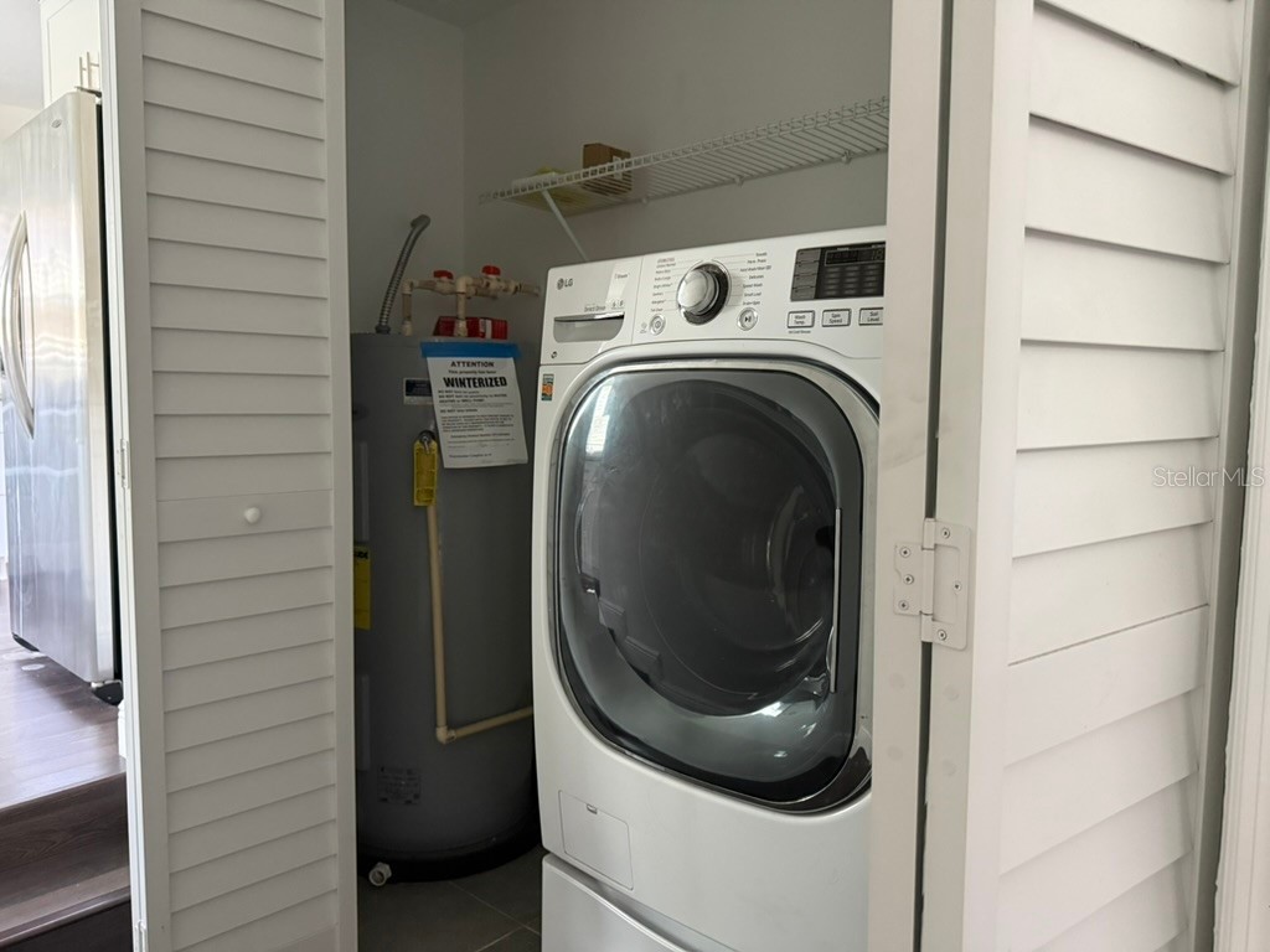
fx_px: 881
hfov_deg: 71.6
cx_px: 635
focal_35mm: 24
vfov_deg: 56.8
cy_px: 476
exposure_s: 1/46
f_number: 1.78
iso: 800
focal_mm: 6.76
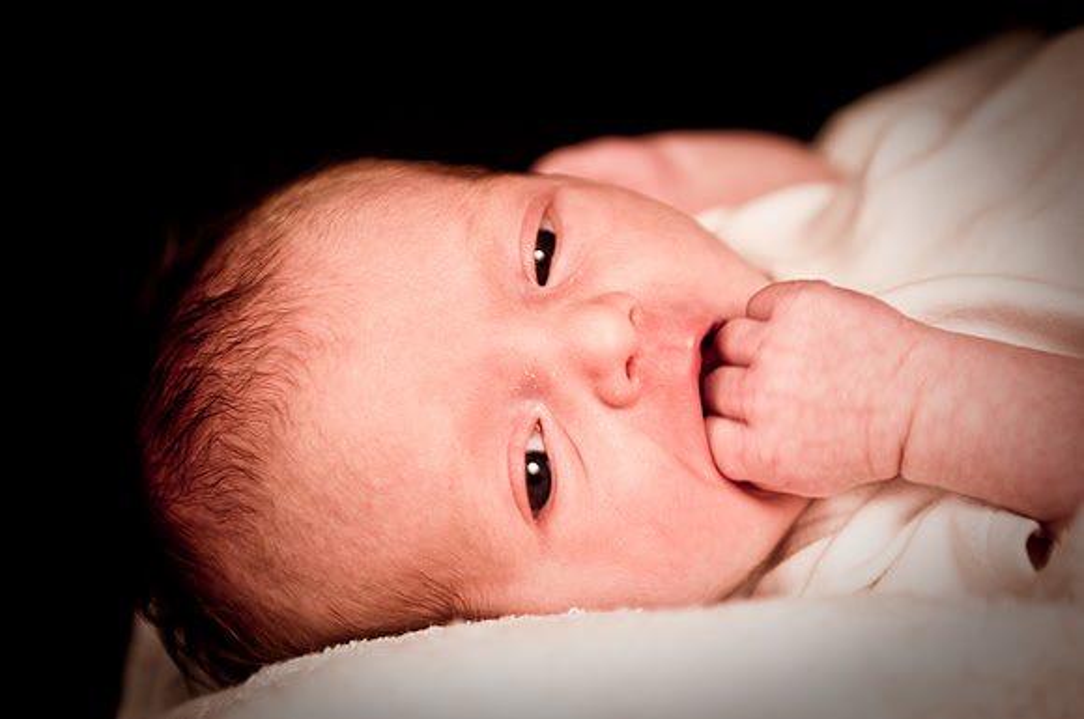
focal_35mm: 90
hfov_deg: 22.7
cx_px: 542
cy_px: 360
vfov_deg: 15.1
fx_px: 2706
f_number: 2.8
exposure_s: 1/80
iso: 200
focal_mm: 60
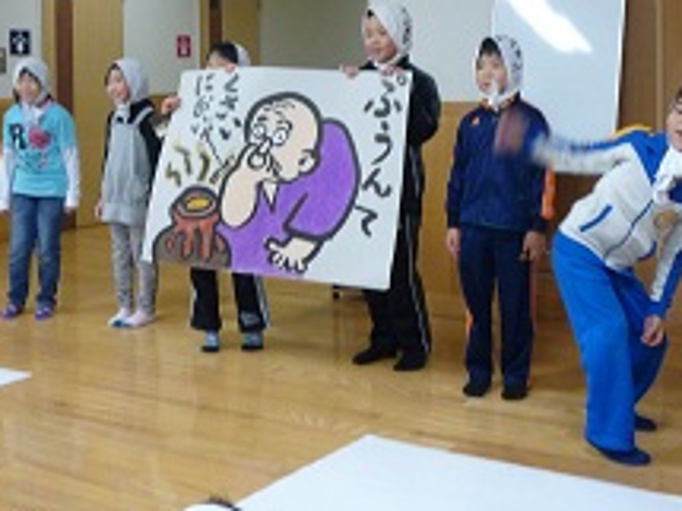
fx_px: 1103
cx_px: 354
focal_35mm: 56
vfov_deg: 25.6
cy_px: 102
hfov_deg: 34.4
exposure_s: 1/30
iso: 400
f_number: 3.6
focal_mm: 5.8
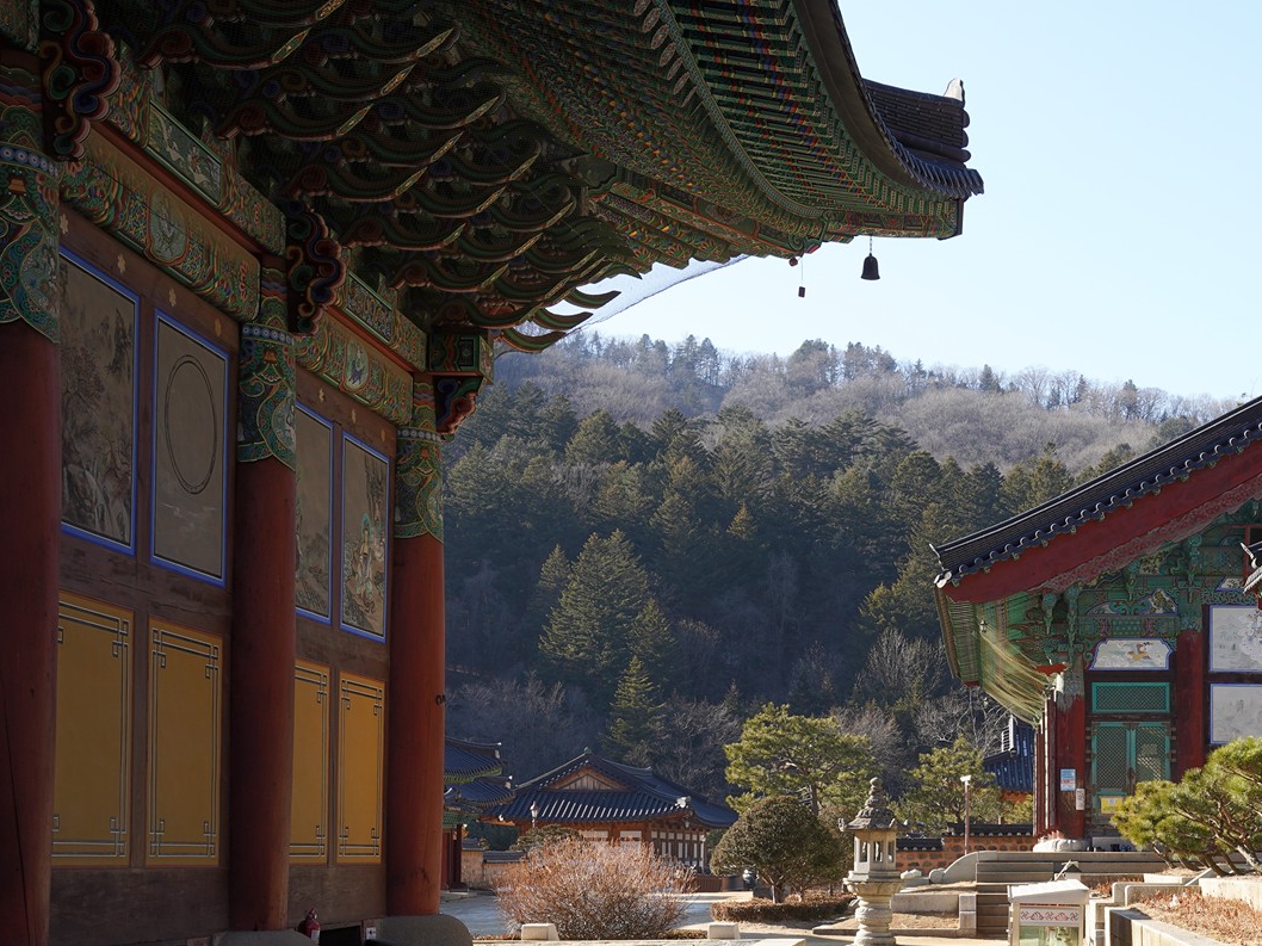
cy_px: 731
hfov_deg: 30.9
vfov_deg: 24.1
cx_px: 1102
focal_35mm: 60
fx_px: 2187
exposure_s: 1/100
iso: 200
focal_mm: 33
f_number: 11
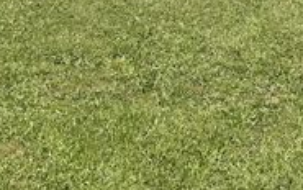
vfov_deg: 11.3
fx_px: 868
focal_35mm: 105
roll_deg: +1.7
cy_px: -190
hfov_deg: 19.7
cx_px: 204
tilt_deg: -2.9
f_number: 1.5
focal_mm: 5.7
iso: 50
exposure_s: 1/11364
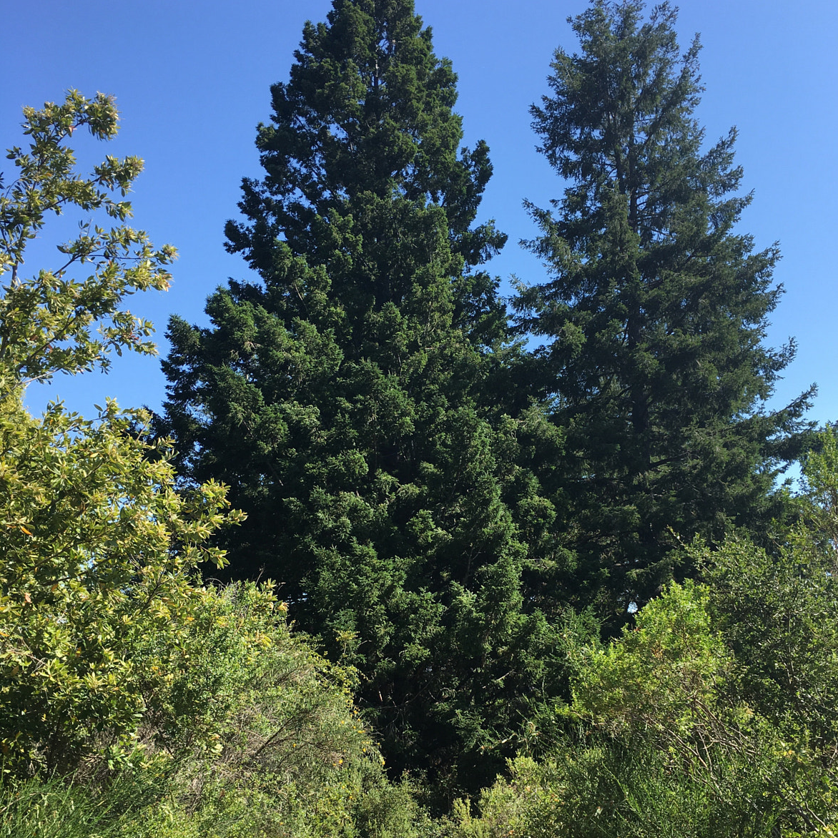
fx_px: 959
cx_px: 428
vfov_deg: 46.8
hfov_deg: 47.2
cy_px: 526
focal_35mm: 35
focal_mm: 4.15
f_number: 2.2
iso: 25
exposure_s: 1/725
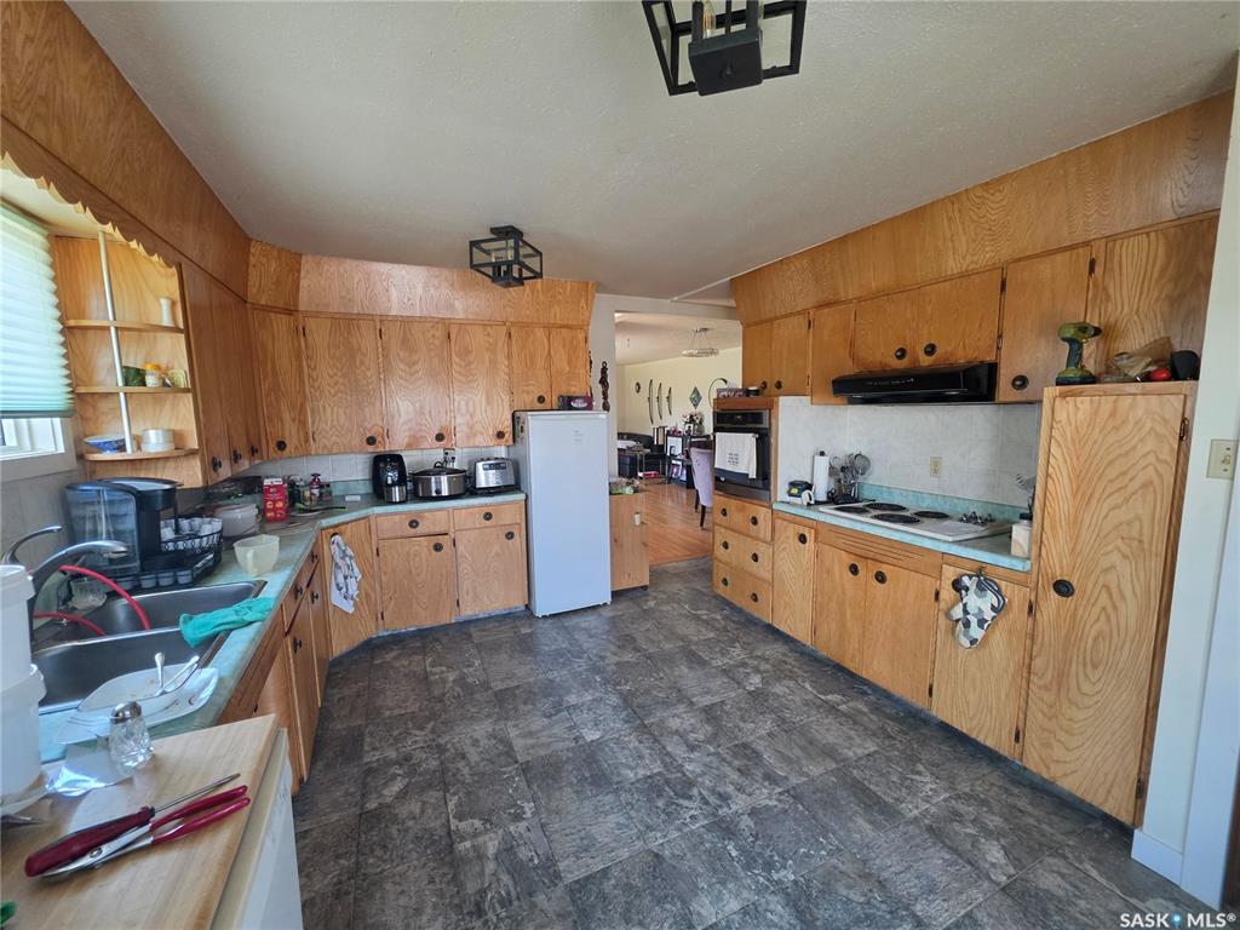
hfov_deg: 106.2
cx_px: 620
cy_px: 465
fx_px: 466
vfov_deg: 89.9
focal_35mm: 13
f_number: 1.9
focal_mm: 2.2
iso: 250
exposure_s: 1/120
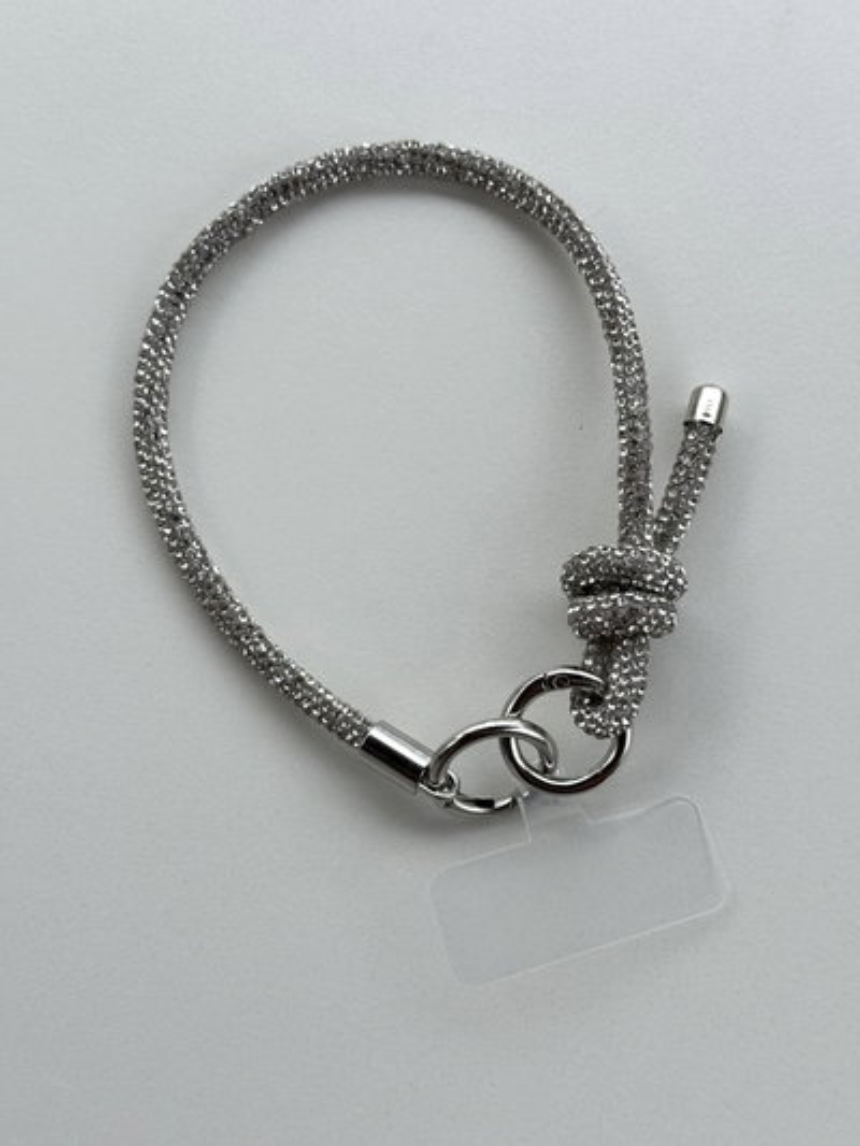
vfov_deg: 39.6
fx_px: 1589
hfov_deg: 30.3
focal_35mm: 48
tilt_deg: -81.7
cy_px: 573
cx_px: 430
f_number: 1.78
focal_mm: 6.76
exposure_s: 1/962
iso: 64
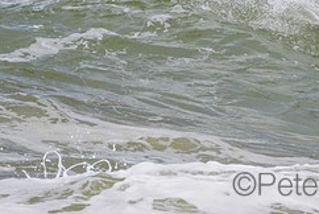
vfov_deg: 0.7
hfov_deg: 1.1
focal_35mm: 1914
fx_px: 16980
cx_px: 335
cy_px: -35
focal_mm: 800
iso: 900
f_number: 11
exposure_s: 1/2000
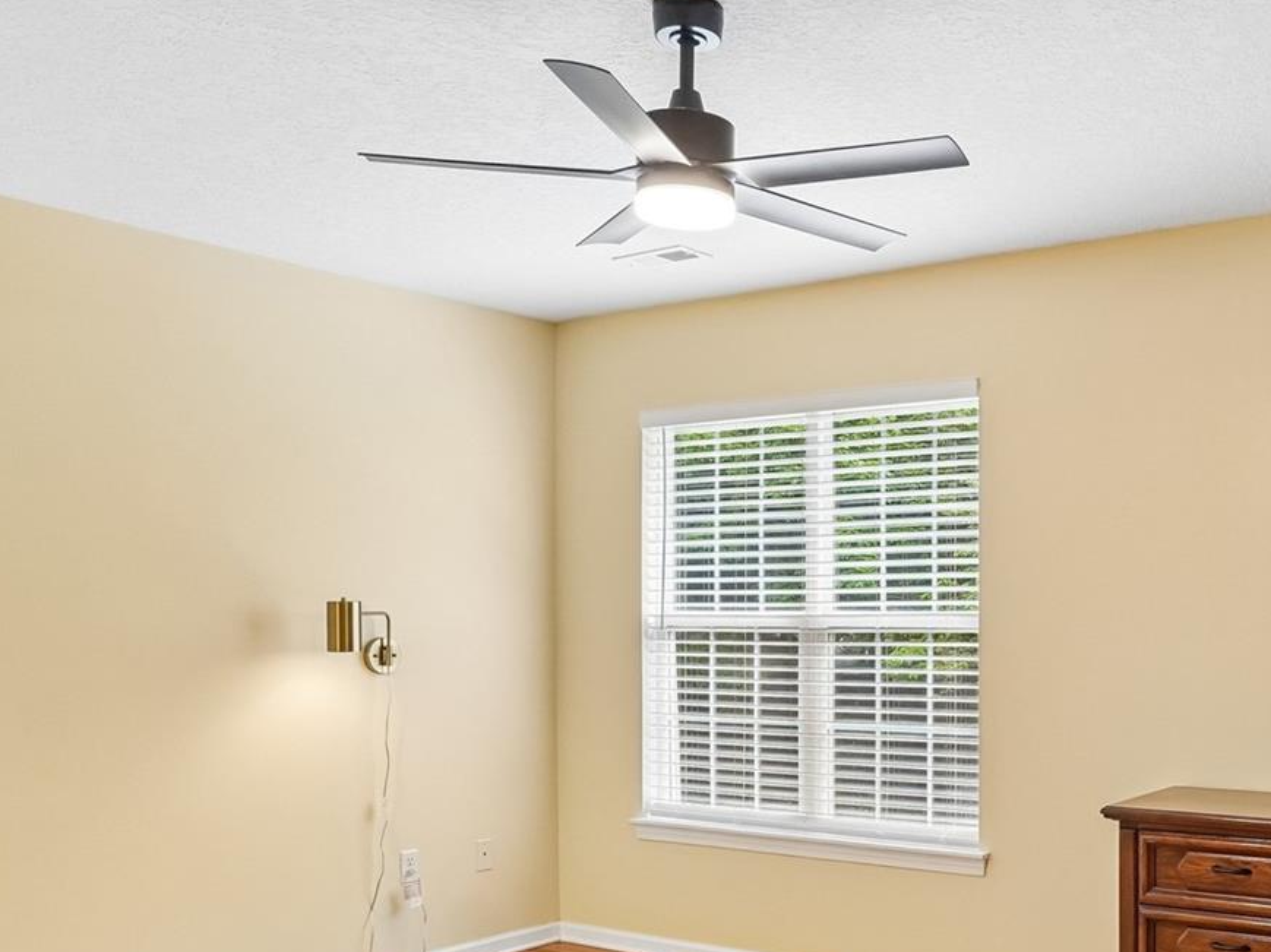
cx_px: 1087
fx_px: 1248
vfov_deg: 41.0
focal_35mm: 34
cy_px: 660
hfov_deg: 49.5
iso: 400
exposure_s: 1/30
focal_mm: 10
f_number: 8
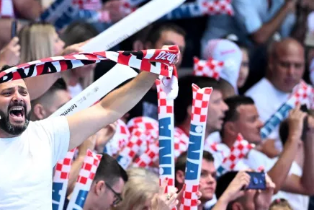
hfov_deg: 3.0
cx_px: 116
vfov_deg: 2.0
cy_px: 139
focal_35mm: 697
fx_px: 6081
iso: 5000
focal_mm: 400
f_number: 4
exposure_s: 1/320
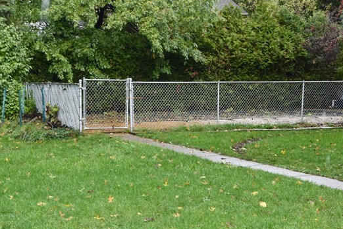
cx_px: 146
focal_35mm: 75
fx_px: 715
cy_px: 165
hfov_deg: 26.9
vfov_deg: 18.1
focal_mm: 24
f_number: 5.6
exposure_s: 1/125
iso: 500
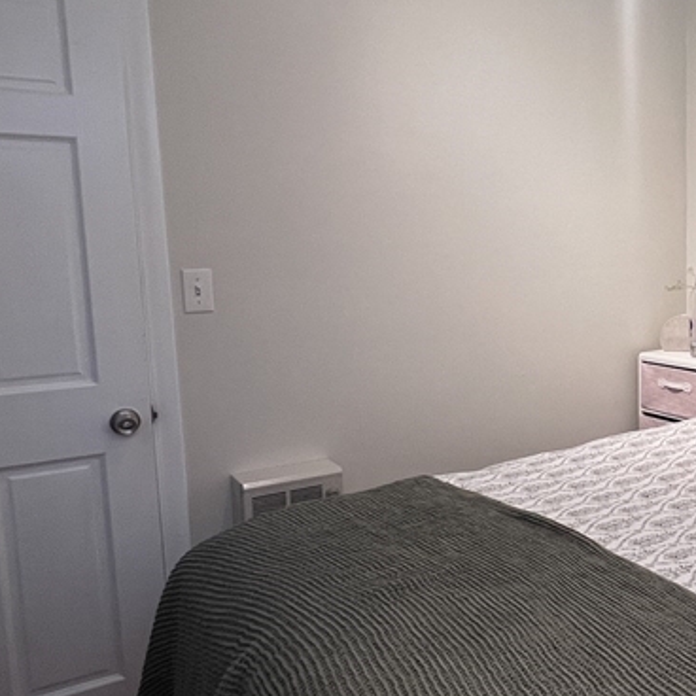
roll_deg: +0.5
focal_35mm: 32
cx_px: 615
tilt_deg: -7.1
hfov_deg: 46.6
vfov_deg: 51.1
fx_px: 728
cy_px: 327
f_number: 1.8
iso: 160
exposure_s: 1/60
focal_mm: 1.57
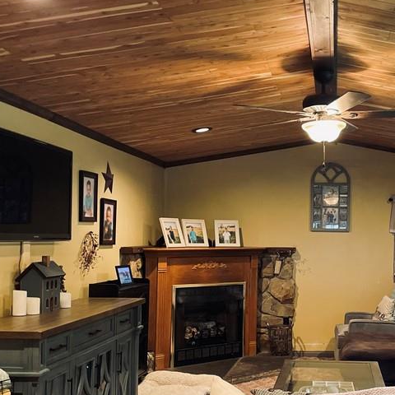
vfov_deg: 34.5
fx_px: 633
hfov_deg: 33.7
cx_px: 316
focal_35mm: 49
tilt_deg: -0.6
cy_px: 244
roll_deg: +0.8
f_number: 1.6
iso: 400
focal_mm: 4.2
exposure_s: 1/40
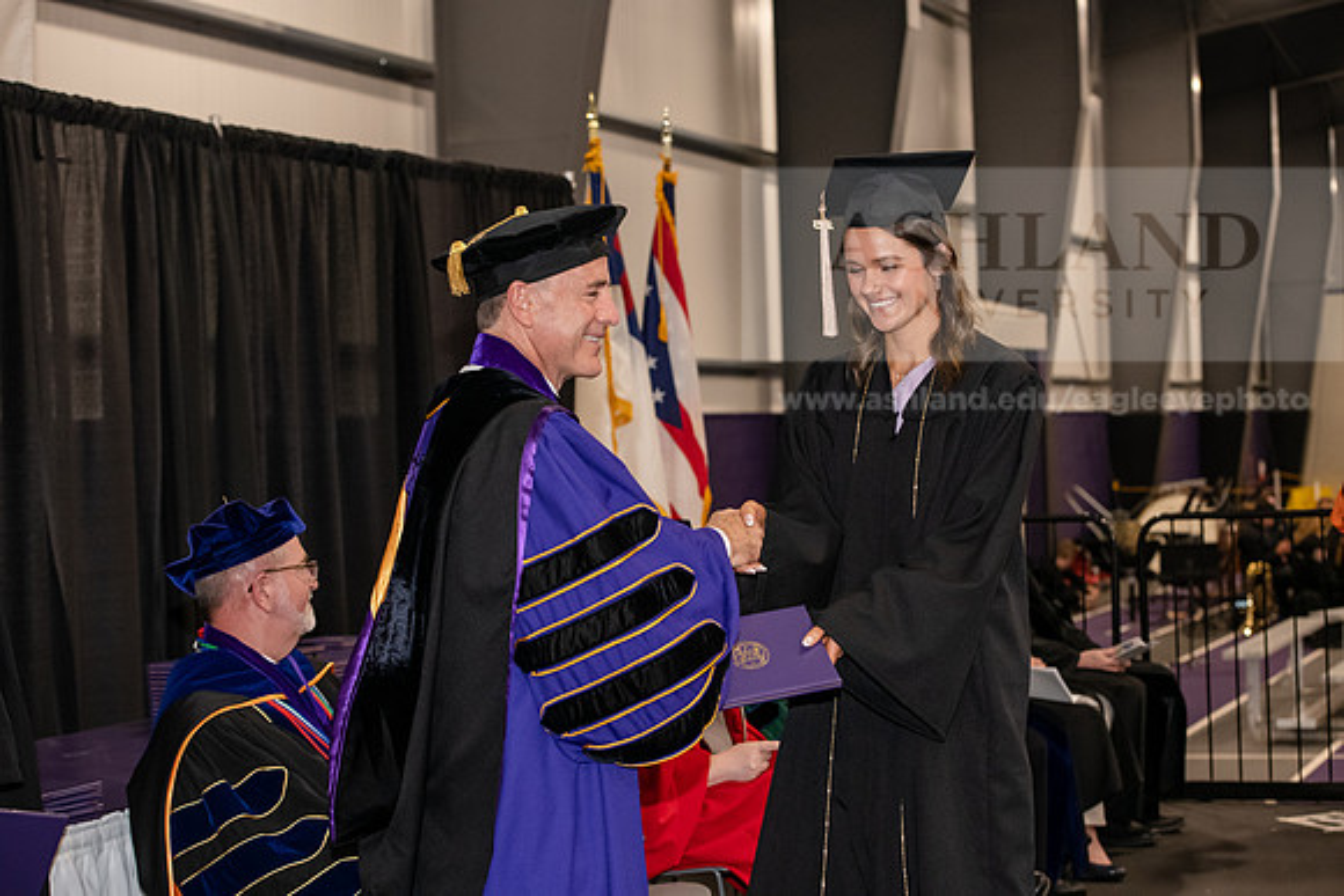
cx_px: 672
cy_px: 448
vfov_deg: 19.5
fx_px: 2614
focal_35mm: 70
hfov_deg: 28.8
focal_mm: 70
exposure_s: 1/200
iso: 2500
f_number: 5
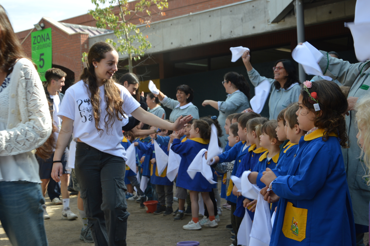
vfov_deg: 23.7
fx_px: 585
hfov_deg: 35.1
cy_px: 123
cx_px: 185
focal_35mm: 57
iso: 100
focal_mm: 38
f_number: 5.6
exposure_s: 1/125
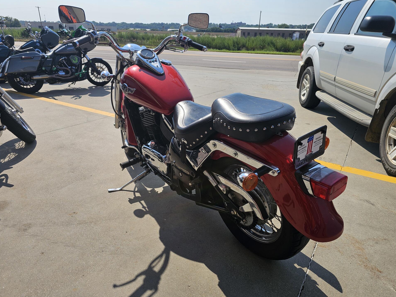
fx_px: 275
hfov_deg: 71.6
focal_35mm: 24
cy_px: 153
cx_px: 201
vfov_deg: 56.8
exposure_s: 1/922
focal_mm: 6.3
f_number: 1.7
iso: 10
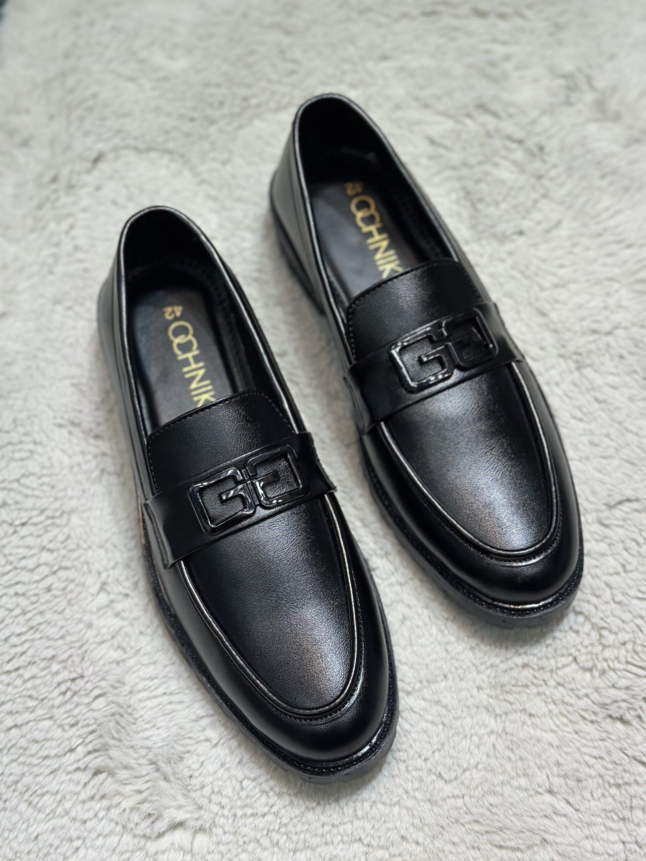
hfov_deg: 30.3
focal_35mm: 48
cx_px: 323
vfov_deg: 39.7
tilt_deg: -63.0
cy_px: 430
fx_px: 1194
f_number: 1.78
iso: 80
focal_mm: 6.86
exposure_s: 1/469
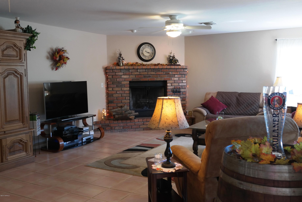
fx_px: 302
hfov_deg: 53.1
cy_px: 101
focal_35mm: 36
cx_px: 151
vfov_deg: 36.9
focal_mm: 24
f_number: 3.5
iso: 200
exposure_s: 1/50
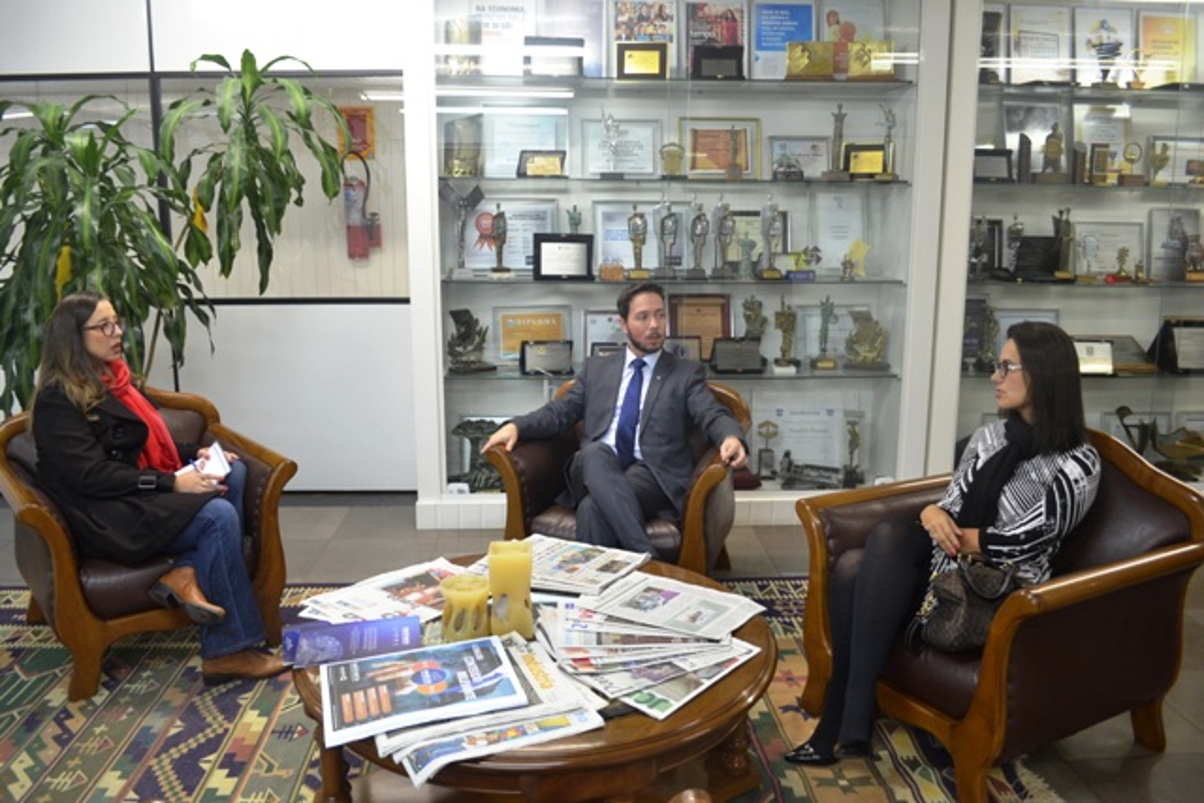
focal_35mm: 27
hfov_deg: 67.4
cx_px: 602
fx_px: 903
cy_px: 402
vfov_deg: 48.0
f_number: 3.5
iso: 400
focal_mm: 18
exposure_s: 1/50
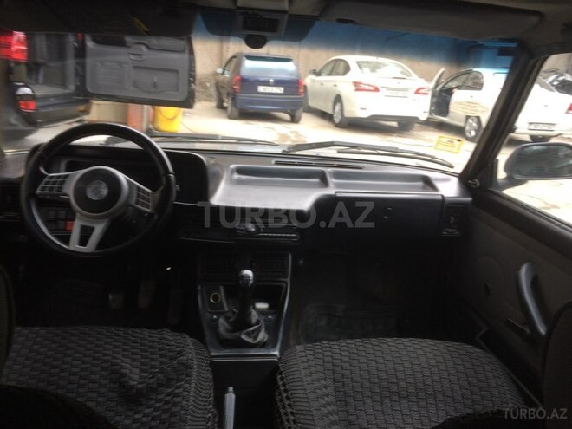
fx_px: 479
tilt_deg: -16.4
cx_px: 286
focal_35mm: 29
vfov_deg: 48.2
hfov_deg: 61.7
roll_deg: -3.3
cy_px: 214
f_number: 2.2
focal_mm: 4.15
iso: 40
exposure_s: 1/50
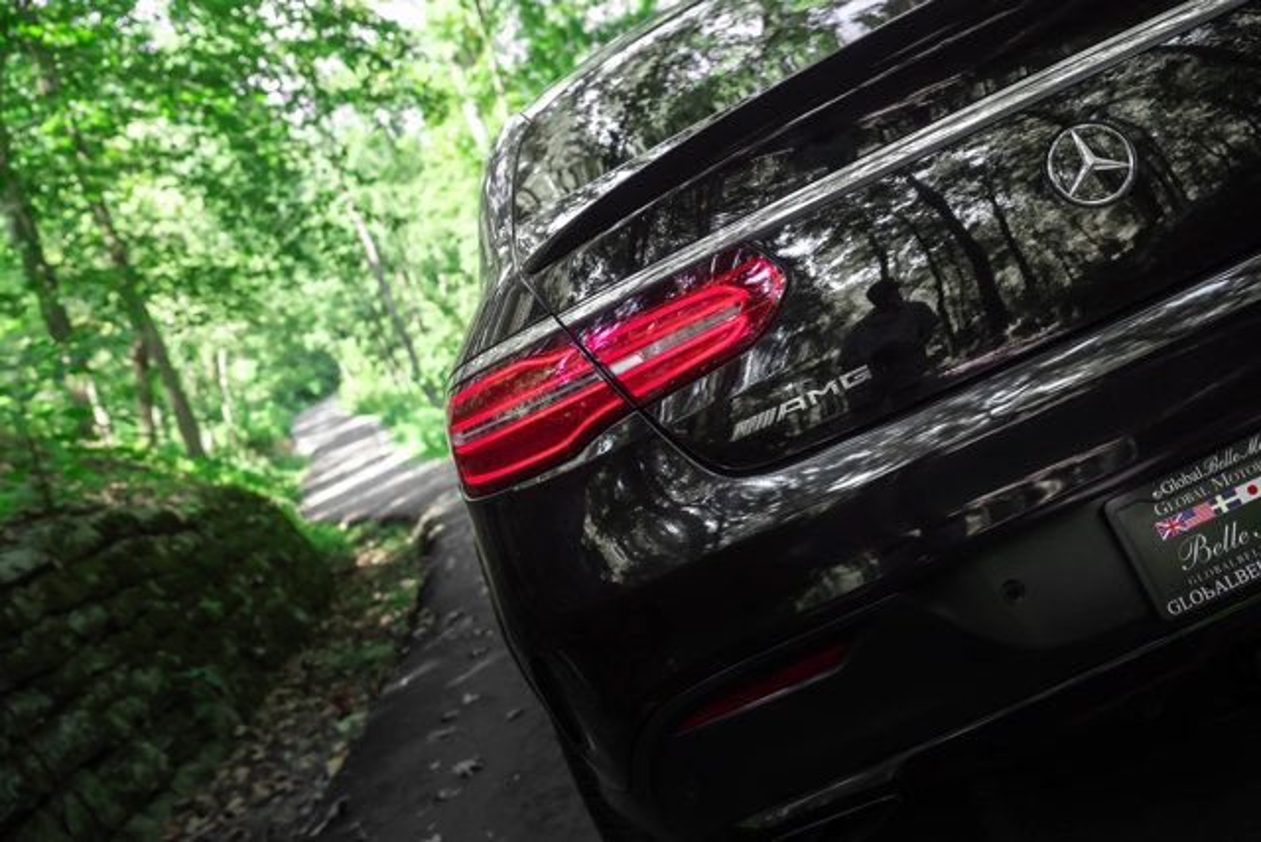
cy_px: 421
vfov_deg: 35.1
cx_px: 630
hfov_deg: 50.7
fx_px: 1331
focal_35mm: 38
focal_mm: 38
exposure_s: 1/320
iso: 800
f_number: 5
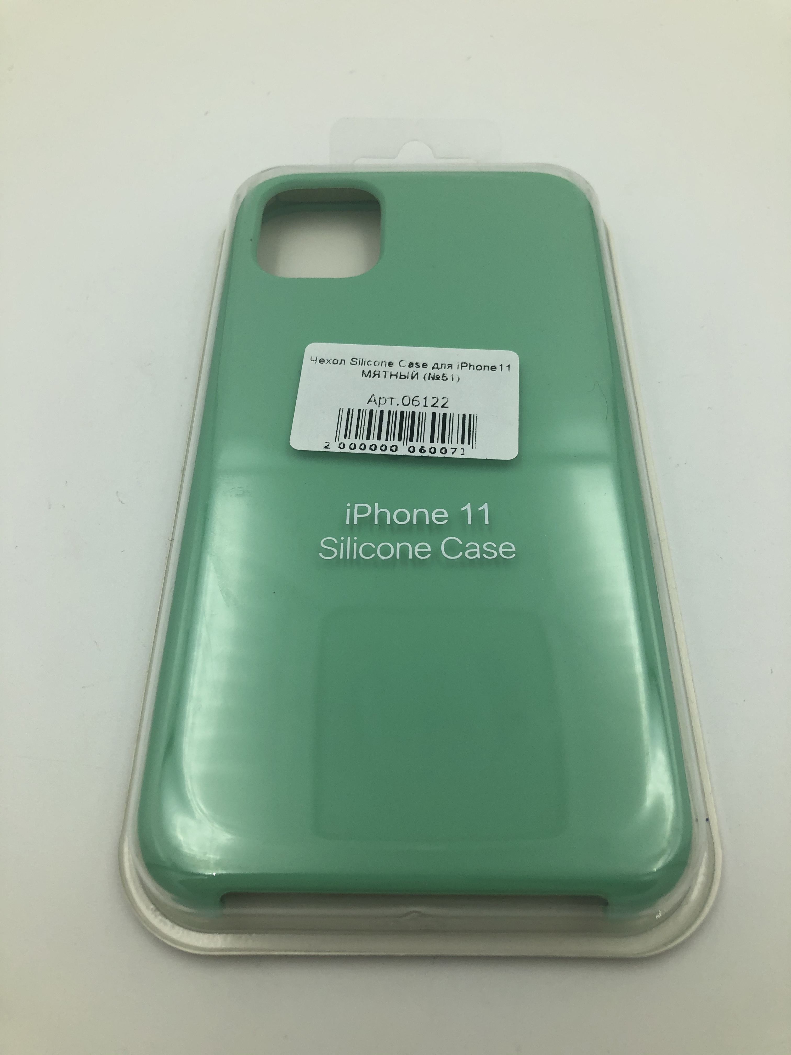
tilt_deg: -59.2
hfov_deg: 49.7
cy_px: 528
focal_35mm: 28
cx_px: 396
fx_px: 853
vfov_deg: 63.4
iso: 20
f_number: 1.8
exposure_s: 1/1091
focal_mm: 3.99
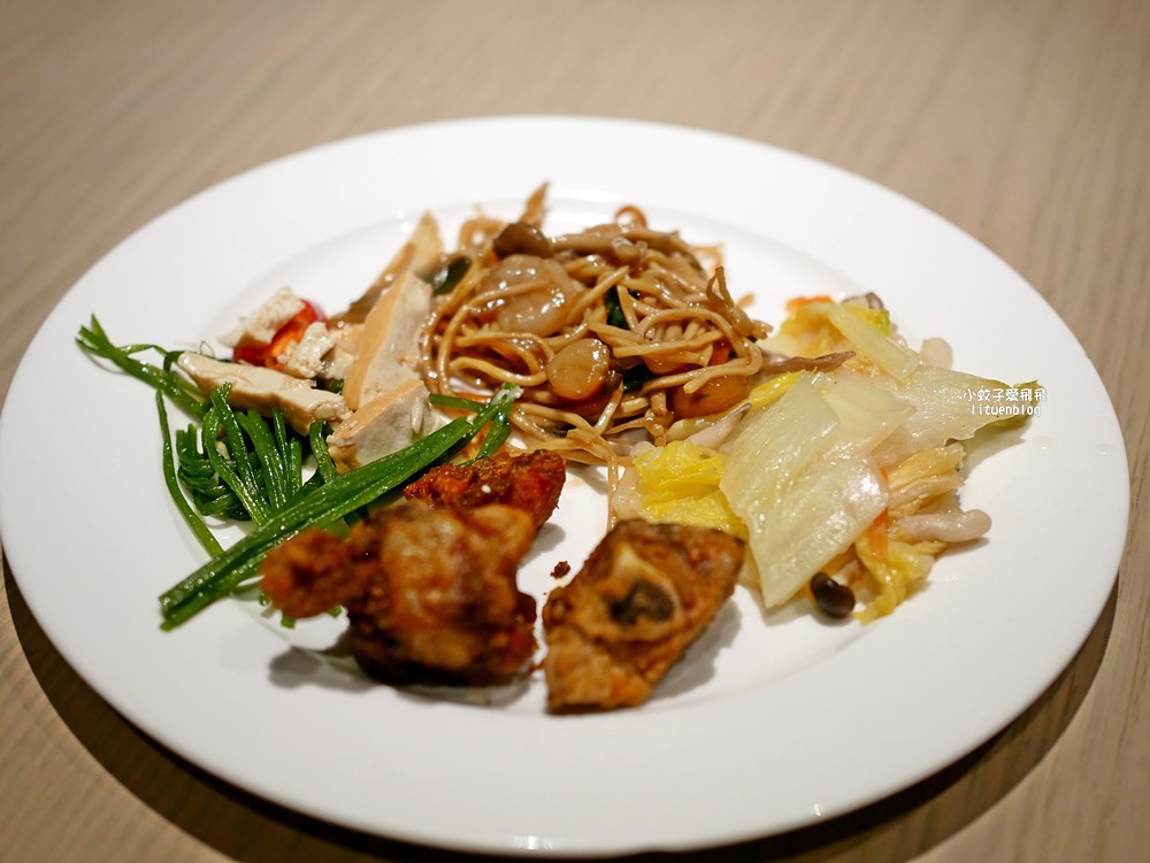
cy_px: 432
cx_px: 575
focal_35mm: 50
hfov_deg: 38.2
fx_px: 1662
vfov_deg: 29.1
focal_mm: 25
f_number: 1.8
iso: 250
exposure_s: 1/125
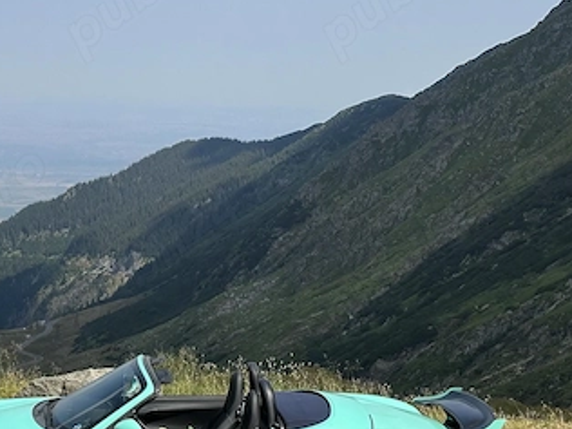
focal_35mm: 91
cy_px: 259
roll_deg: -1.7
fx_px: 1504
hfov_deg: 21.1
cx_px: 52
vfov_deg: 16.2
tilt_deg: -7.3
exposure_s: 1/3876
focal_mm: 6.86
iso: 64
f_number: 1.78
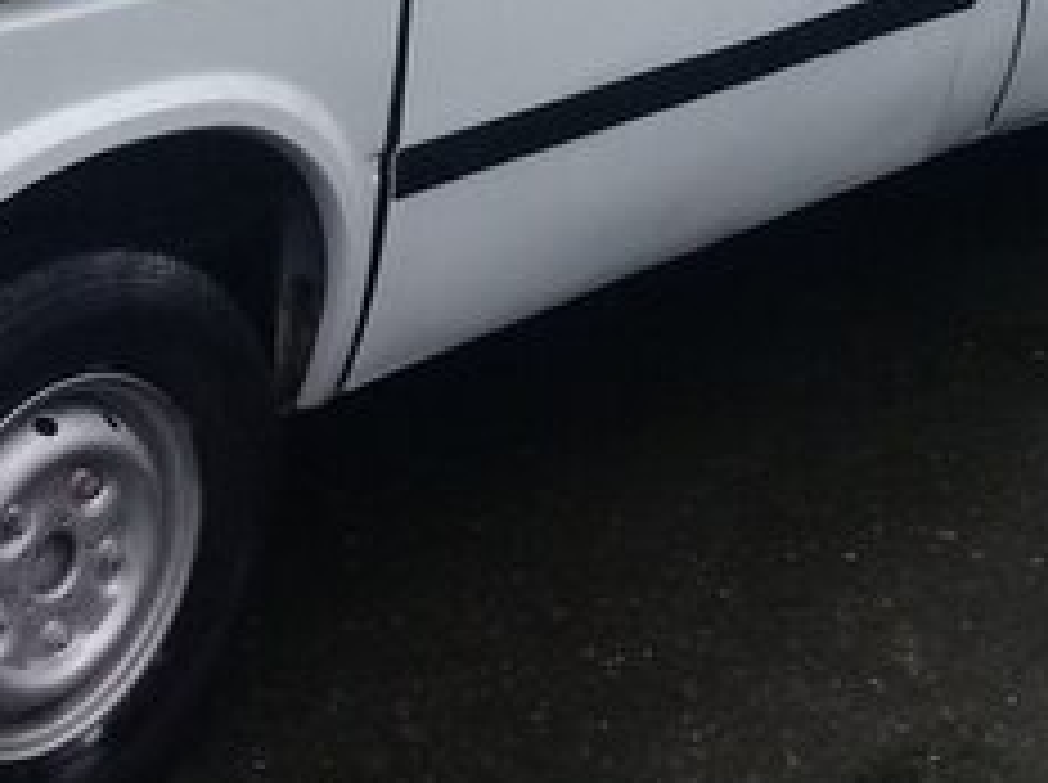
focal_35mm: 88
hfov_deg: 21.6
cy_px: -232
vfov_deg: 15.9
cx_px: 22
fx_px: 2660
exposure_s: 1/117
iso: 50
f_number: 2.2
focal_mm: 3.3
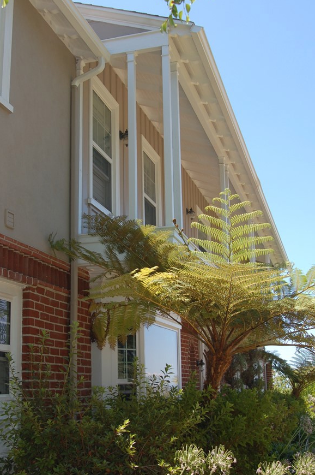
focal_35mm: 45
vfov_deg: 43.6
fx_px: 592
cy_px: 258
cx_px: 134
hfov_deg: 29.8
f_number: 4.5
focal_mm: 24
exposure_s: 1/500
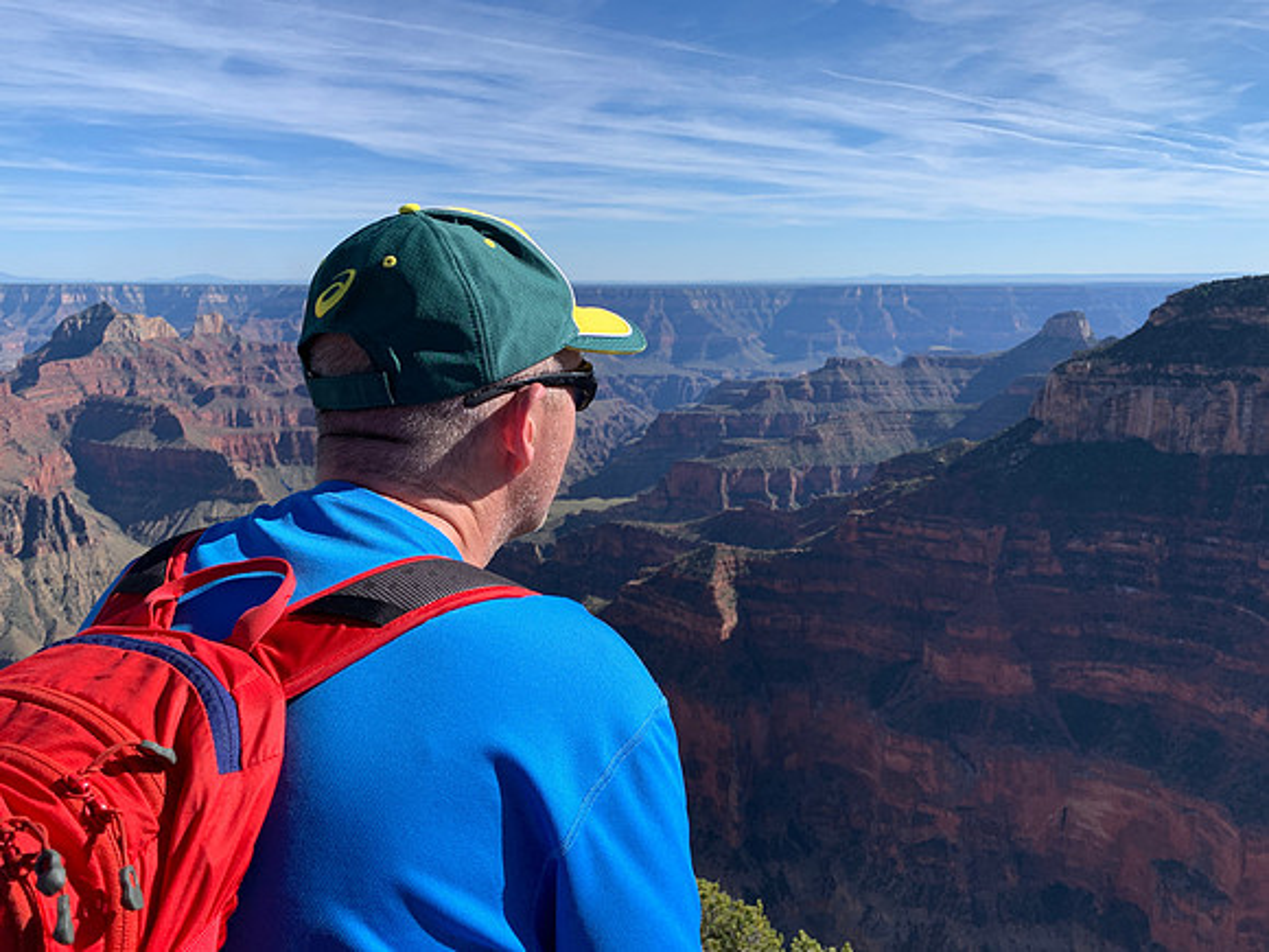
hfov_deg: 67.3
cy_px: 476
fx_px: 953
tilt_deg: -12.8
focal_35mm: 26
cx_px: 634
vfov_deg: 53.1
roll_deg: +0.3
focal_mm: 4.25
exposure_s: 1/2114
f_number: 1.8
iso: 25
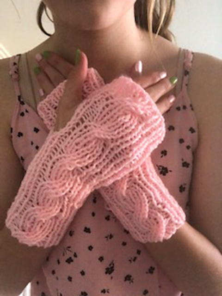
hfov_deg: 44.2
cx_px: 111
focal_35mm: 32
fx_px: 274
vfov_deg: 56.8
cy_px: 148
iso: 320
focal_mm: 2.87
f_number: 2.2
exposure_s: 1/60
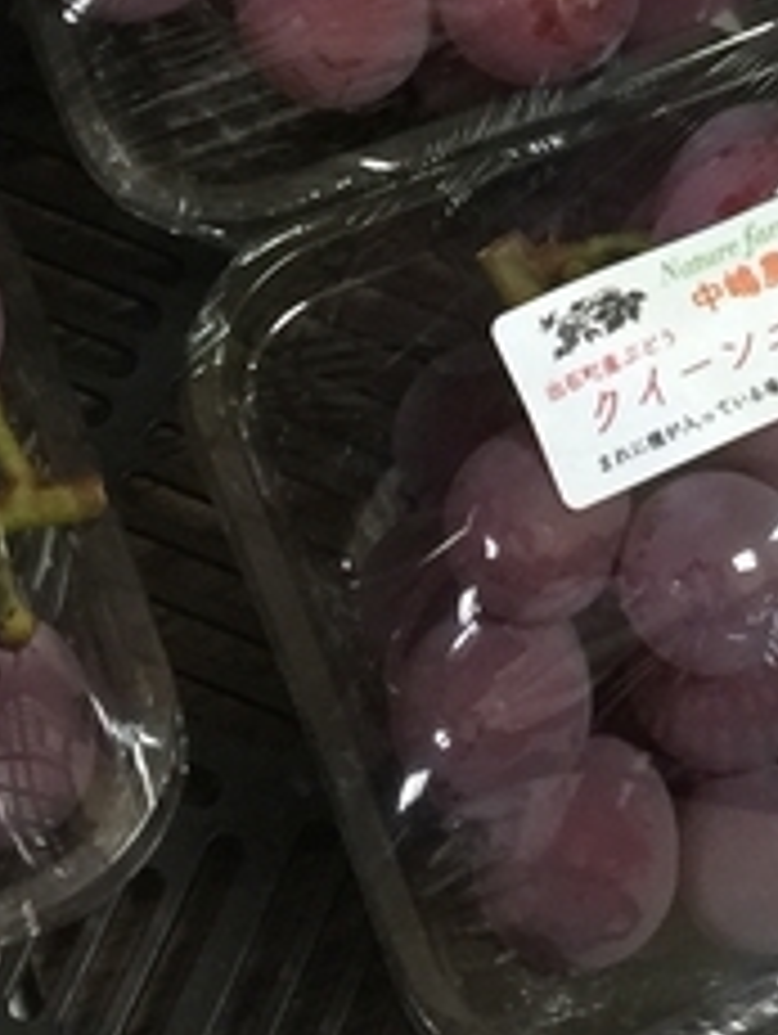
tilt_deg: -55.0
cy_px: -459
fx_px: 3859
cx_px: 850
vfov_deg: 14.4
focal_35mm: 129
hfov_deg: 11.4
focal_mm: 4.15
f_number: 2.2
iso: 80
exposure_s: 1/15
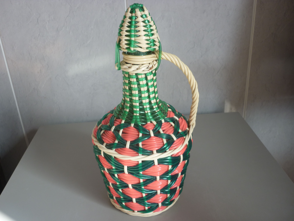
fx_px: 280
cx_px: 147
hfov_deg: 55.4
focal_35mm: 33
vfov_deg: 42.9
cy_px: 110
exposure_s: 1/80
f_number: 2.8
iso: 80
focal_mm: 5.5
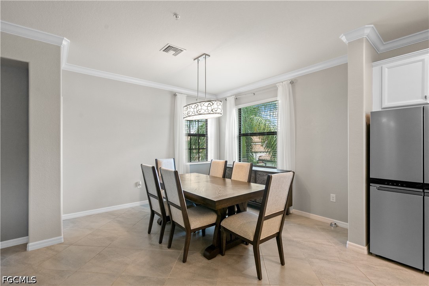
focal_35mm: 16
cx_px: 214
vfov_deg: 73.7
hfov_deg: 96.7
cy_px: 143
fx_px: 191
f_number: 8
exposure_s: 1/30
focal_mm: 16
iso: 400
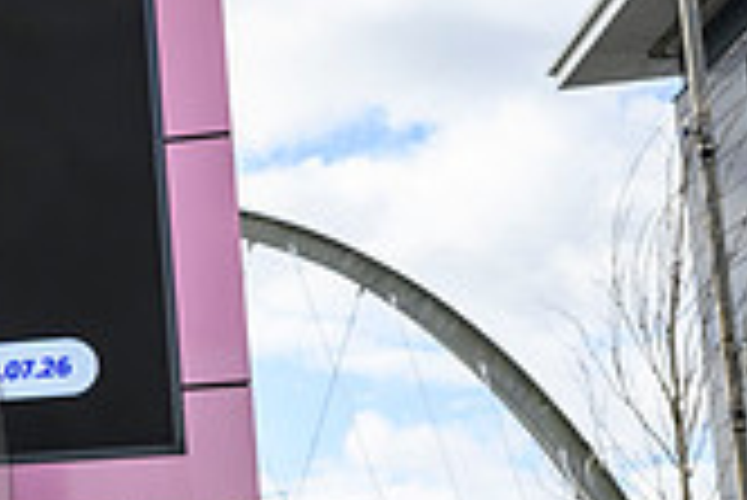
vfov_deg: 16.0
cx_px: -454
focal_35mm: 84
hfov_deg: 20.0
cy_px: 498
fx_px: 1744
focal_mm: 24
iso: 500
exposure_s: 1/1000
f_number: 6.3
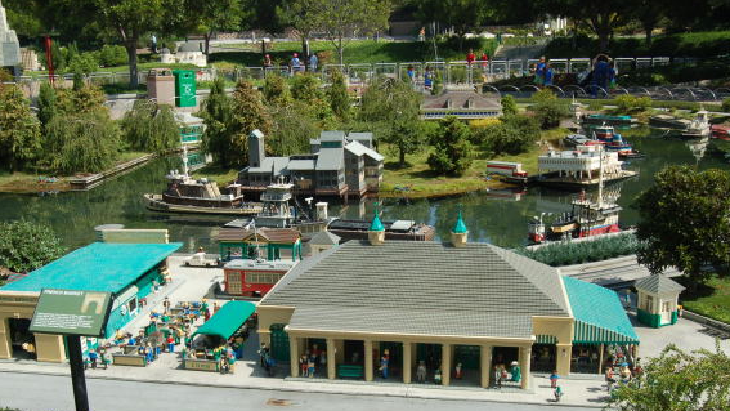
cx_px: 342
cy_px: 250
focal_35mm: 39
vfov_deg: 30.3
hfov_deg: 51.6
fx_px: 755
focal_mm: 22
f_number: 6.3
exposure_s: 1/160
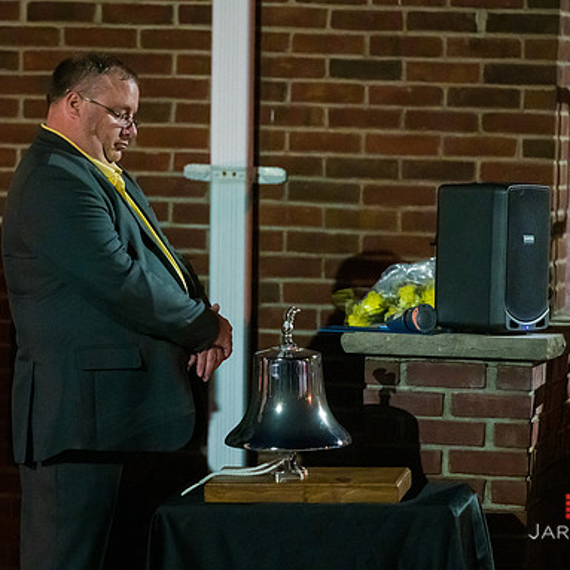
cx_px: 240
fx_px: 4676
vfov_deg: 7.0
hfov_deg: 7.0
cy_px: 284
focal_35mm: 251
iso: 12800
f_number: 3.2
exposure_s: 1/60
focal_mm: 195
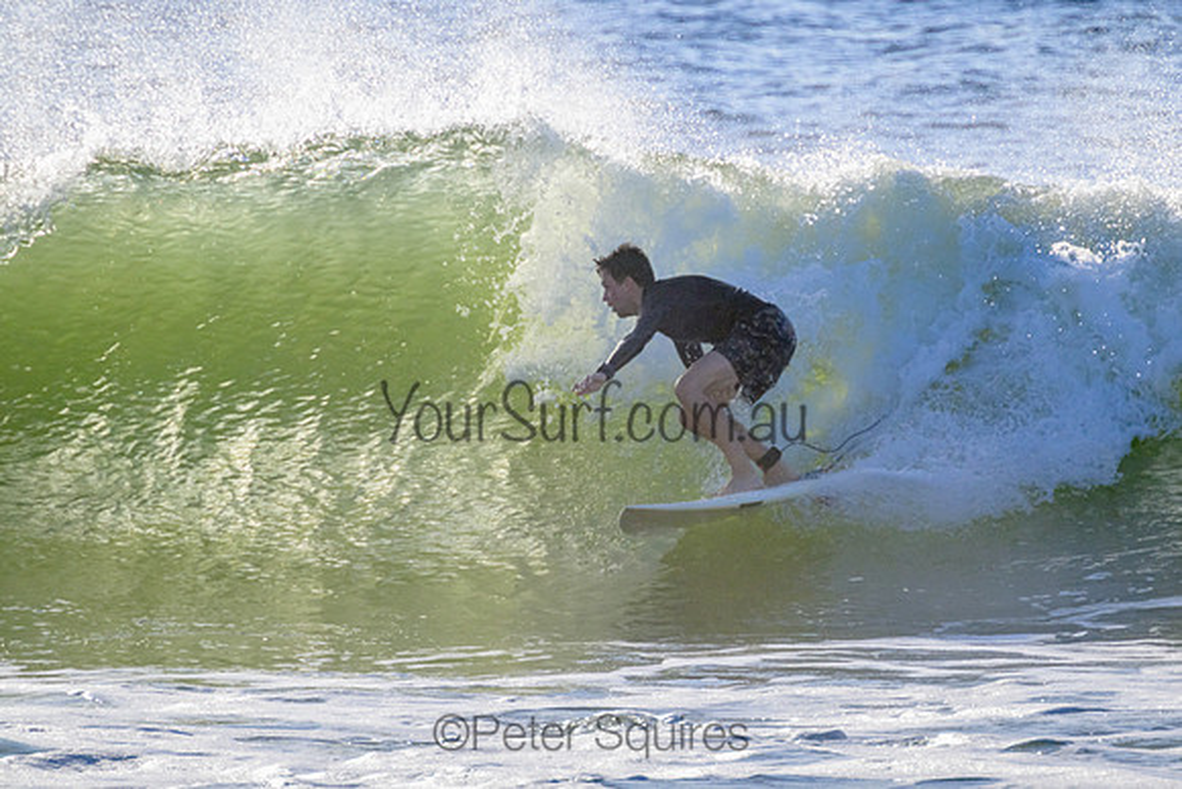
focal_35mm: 941
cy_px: 325
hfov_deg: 2.2
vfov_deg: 1.5
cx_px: 695
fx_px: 30886
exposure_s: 1/2000
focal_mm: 800
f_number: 11
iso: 800
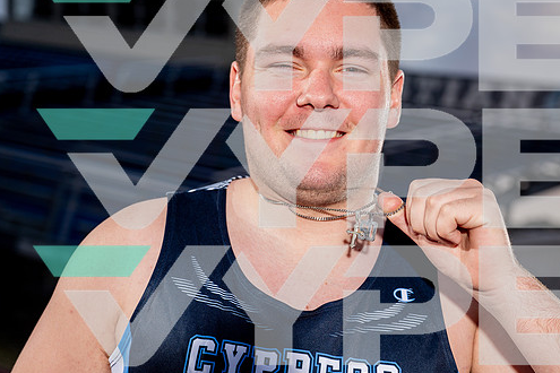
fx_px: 1058
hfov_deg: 29.6
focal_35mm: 68
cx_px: 325
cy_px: 169
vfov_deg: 20.0
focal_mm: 58
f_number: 4
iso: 100
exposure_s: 1/250
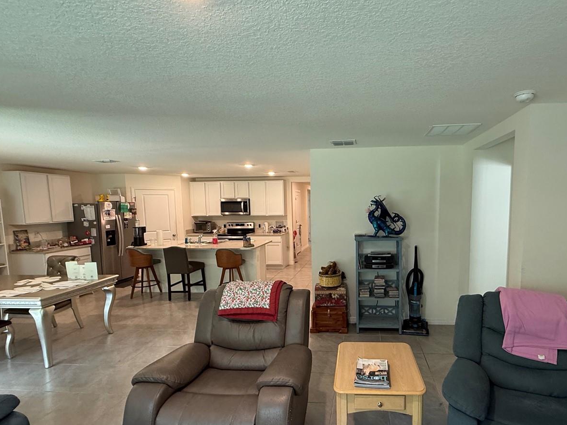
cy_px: 233
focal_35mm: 19
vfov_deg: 68.5
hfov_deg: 83.6
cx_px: 341
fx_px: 311
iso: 200
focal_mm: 2.22
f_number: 2.2
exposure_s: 1/60
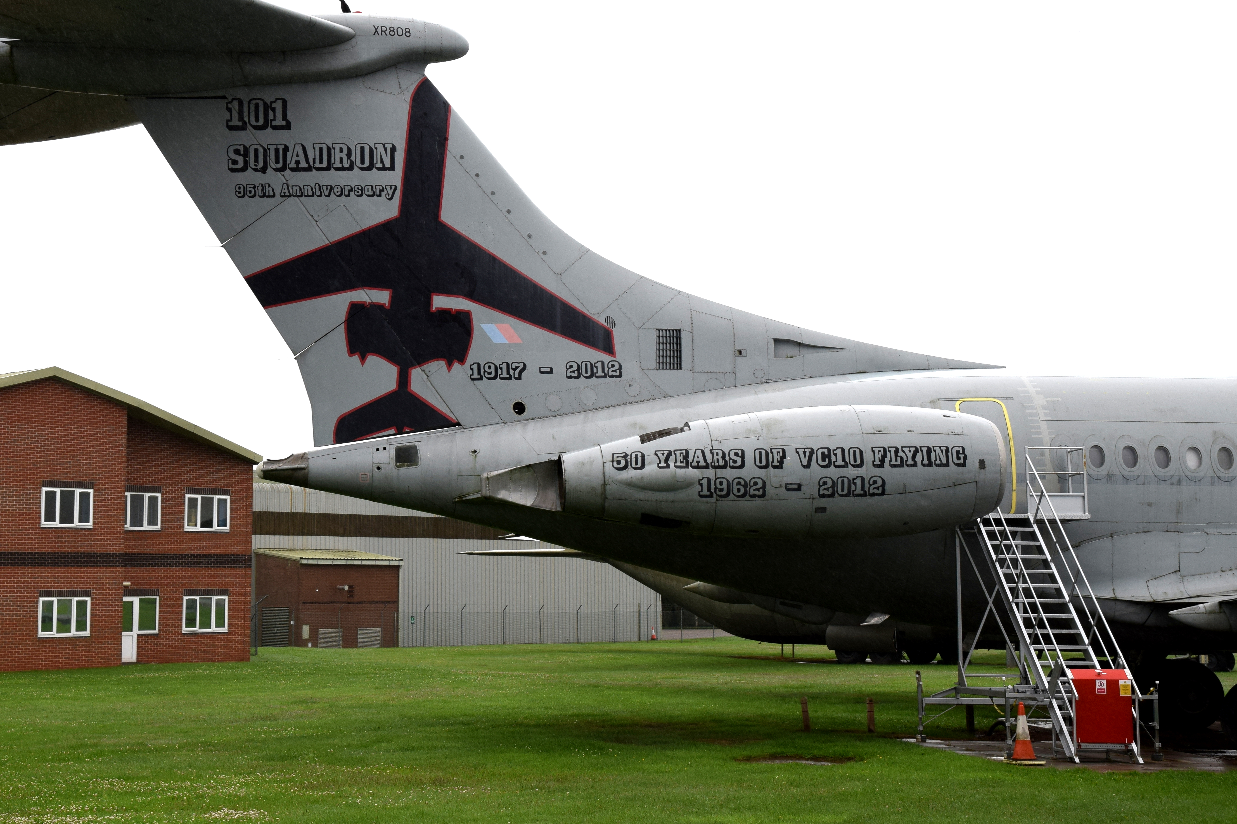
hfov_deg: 32.7
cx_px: 455
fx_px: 2096
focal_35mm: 61
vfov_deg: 22.3
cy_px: 397
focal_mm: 30
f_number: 8
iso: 250
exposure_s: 1/250
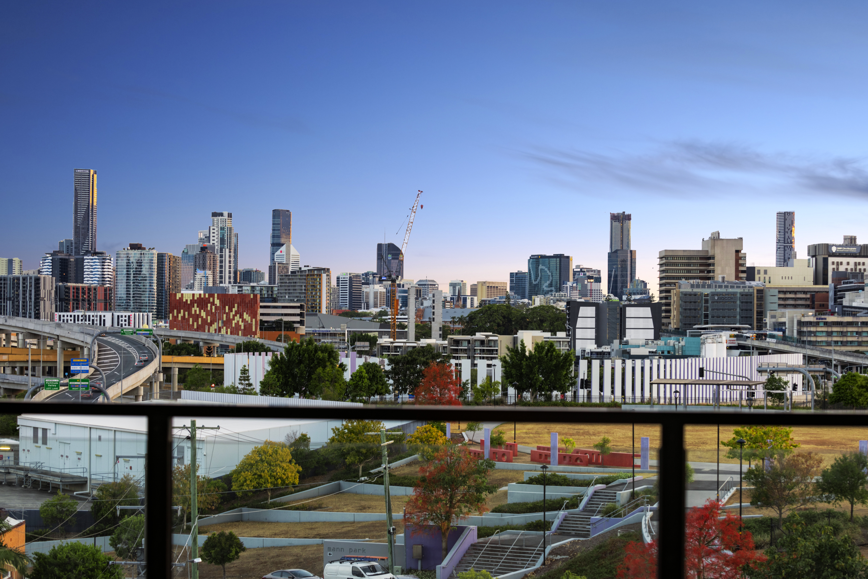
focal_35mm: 70
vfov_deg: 19.5
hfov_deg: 28.8
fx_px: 1688
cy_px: 290
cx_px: 434
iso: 250
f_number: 6.3
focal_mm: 70
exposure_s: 1/20
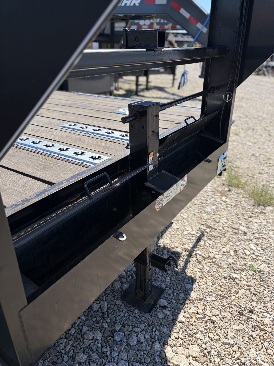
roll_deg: -4.2
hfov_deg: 53.1
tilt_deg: -25.0
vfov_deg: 67.3
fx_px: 274
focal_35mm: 26
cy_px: 183
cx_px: 137
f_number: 1.6
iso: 50
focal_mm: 5.96
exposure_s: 1/2364
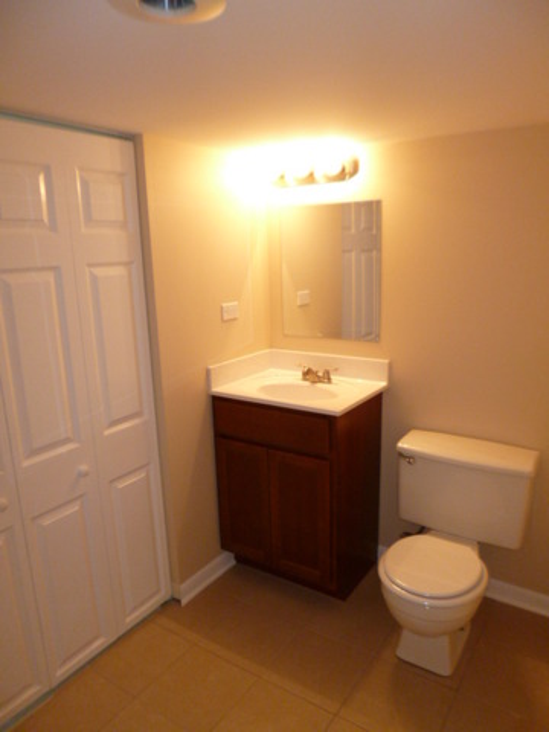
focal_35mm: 24
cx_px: 274
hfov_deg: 56.8
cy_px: 366
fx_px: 508
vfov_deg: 71.6
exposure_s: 1/60
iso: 250
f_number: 2.5
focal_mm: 4.3
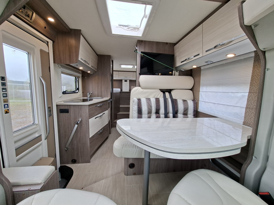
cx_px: 137
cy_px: 102
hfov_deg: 106.2
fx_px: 103
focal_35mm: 13
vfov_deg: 89.9
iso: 40
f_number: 2.2
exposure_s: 1/40
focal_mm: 1.74
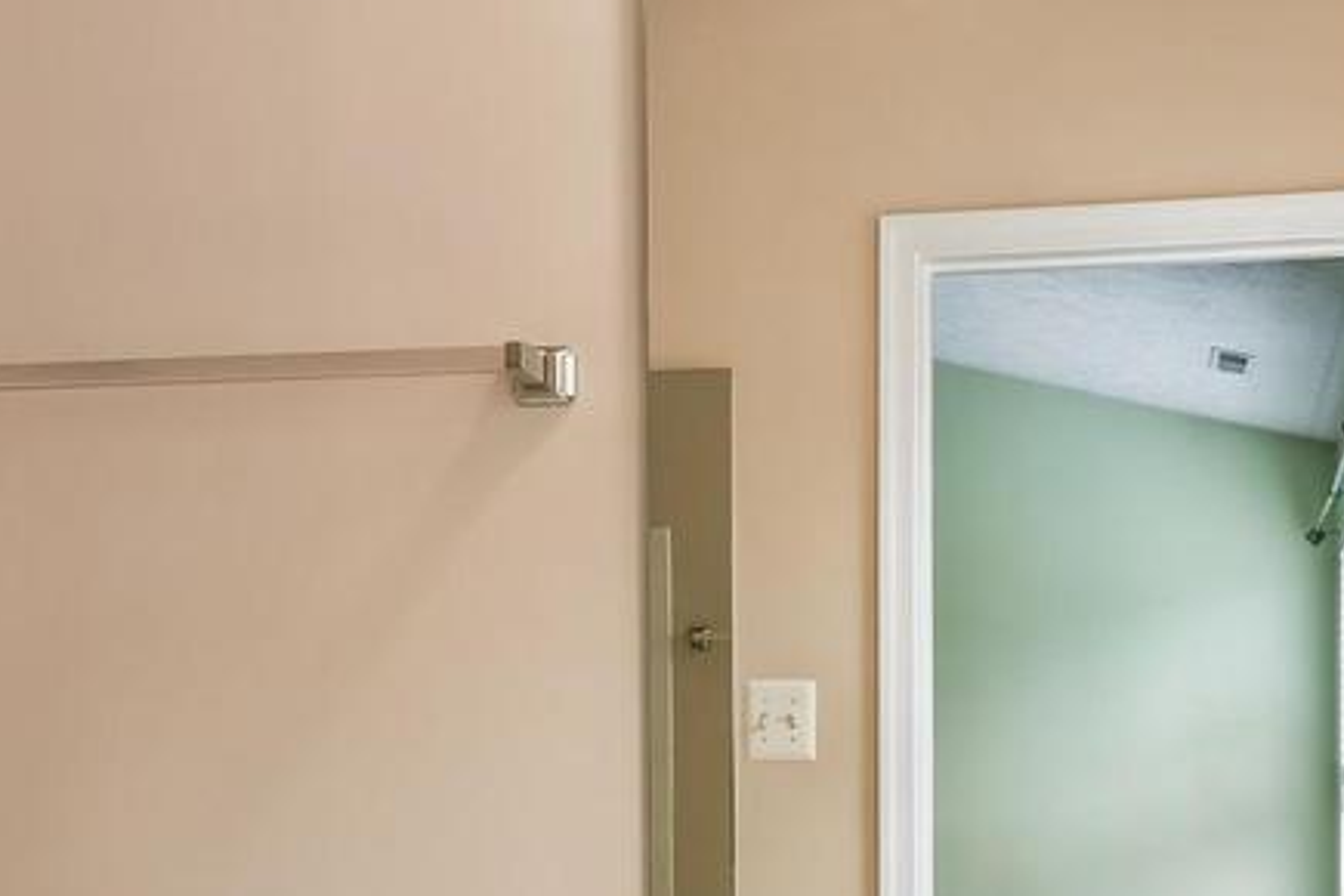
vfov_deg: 24.8
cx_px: 840
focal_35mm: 53
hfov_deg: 37.3
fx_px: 1979
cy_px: 788
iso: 400
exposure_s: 1/50
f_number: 8
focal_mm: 16
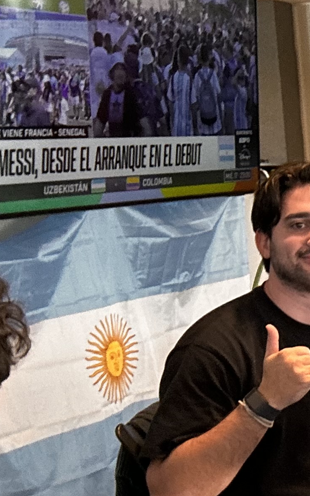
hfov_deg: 13.2
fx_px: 1122
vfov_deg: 24.7
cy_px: 348
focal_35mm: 83
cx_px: 652
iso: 100
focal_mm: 2.69
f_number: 1.9
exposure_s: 1/60
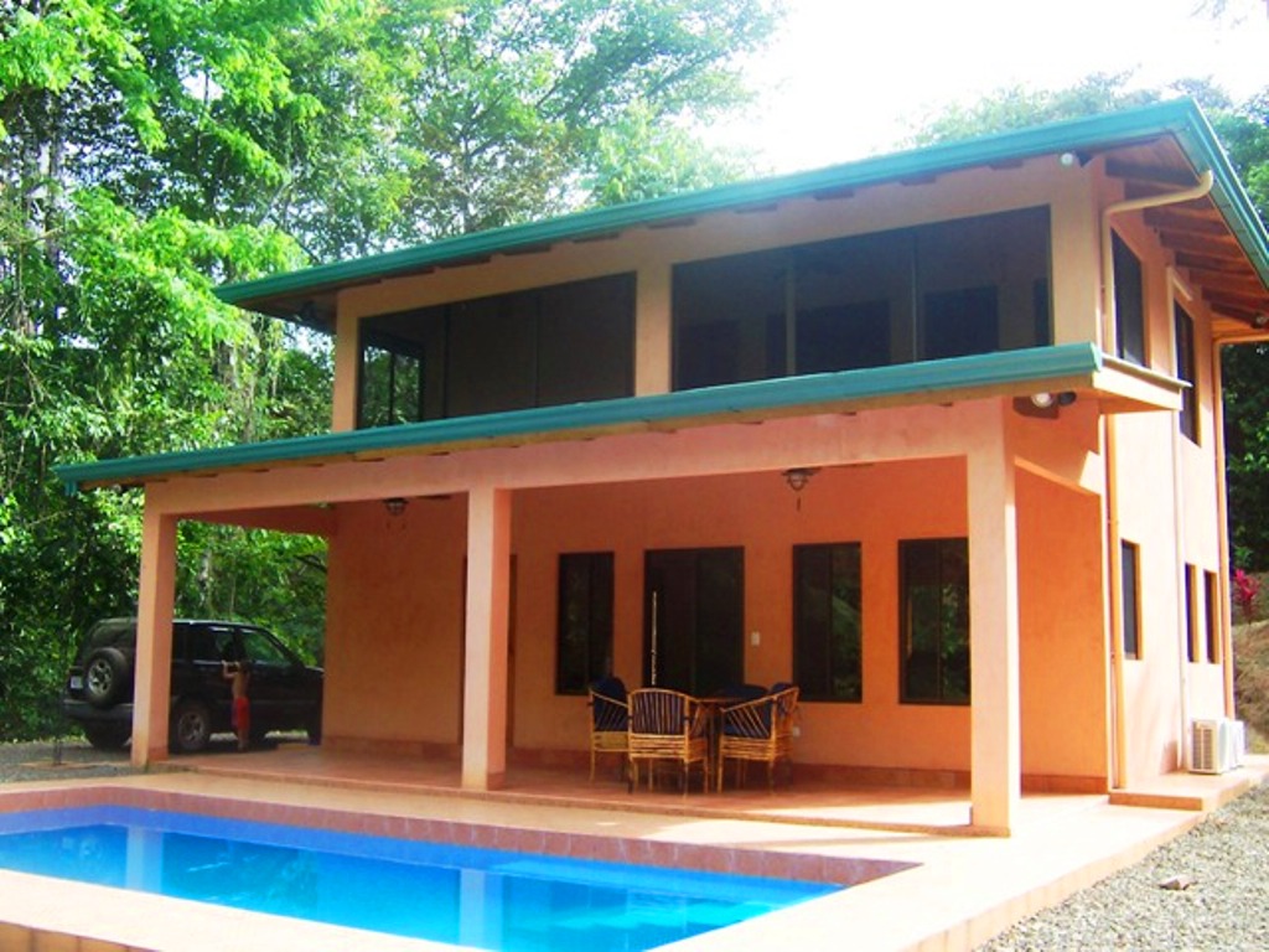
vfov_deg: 39.7
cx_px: 634
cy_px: 476
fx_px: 1320
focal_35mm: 36
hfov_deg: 51.4
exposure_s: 1/180
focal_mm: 5.6
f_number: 3.4
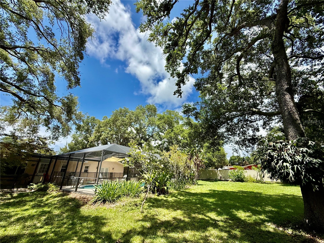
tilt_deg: +23.3
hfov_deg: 102.1
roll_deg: -1.5
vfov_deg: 85.7
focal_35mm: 14
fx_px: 131
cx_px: 162
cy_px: 122
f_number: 2.2
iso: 64
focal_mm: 2.22
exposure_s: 1/1795
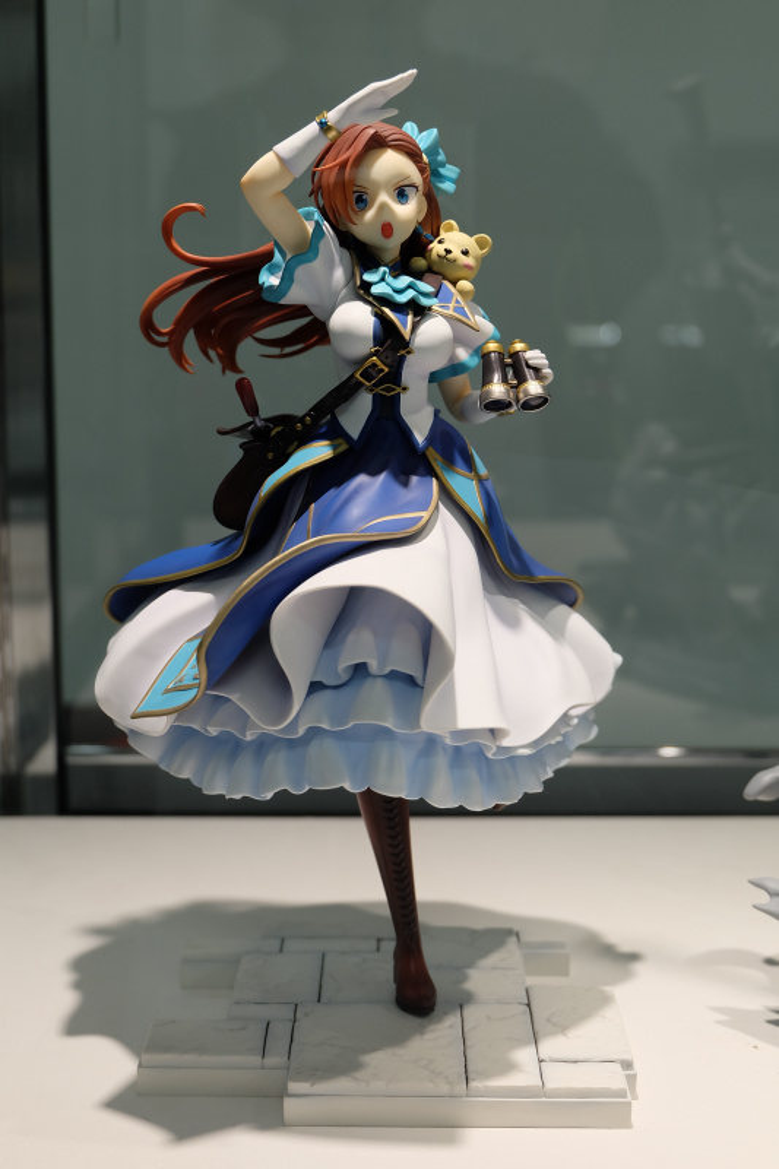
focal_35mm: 49
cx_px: 390
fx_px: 1591
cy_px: 584
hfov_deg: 27.5
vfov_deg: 40.4
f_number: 5
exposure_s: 1/125
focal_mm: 32.5
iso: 400
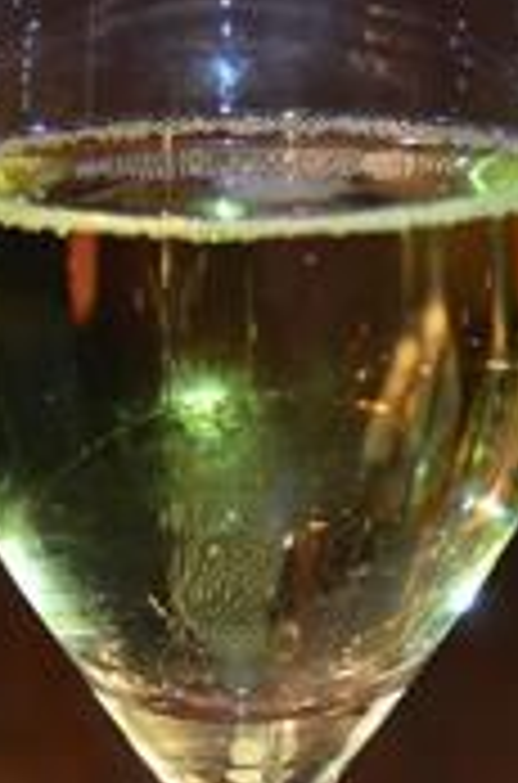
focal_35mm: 304
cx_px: 176
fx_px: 6600
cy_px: 1044
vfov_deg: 6.7
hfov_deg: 4.5
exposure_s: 1/30
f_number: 4.5
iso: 1600
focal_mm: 46
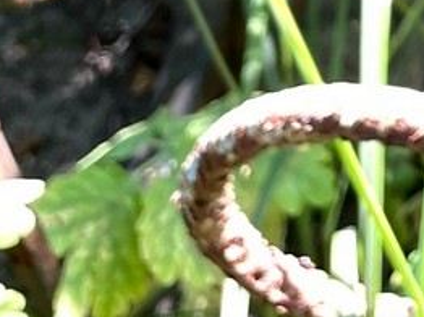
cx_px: 763
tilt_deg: -39.1
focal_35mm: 143
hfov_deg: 12.6
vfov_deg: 9.0
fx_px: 1750
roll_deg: -2.6
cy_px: -518
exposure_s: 1/121
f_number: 1.6
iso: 40
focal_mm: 4.2
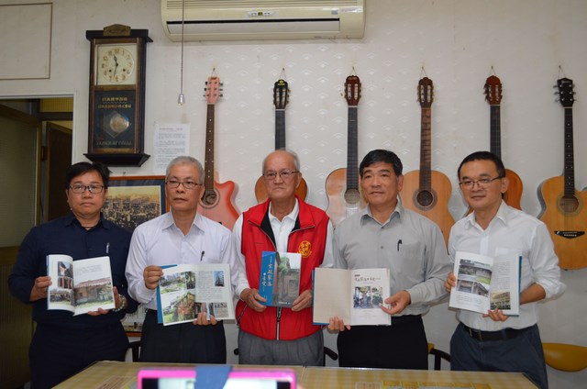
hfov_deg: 49.6
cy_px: 194
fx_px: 635
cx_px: 294
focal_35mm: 39
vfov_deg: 34.1
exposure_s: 1/60
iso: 1100
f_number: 4.2
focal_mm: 26
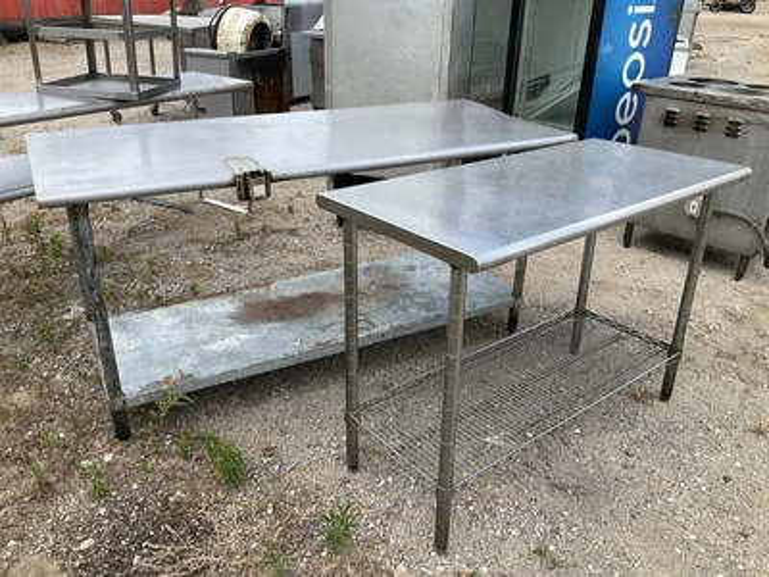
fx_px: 644
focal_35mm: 29
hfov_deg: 61.7
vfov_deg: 48.2
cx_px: 384
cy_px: 288
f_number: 1.8
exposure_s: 1/749
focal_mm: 3
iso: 25
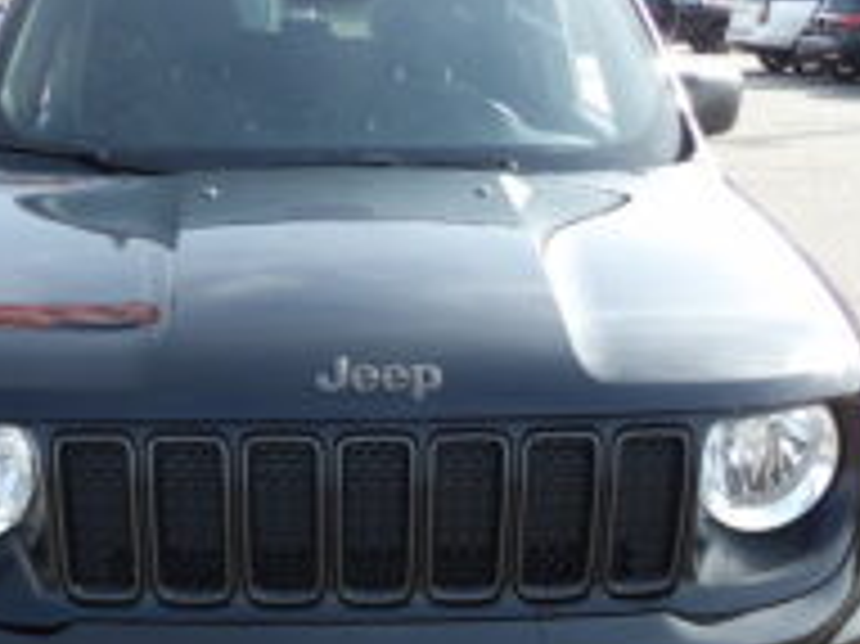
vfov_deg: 32.3
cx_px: 333
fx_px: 1092
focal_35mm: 44
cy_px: 471
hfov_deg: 42.7
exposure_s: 1/308
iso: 100
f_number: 3.2
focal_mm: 4.3
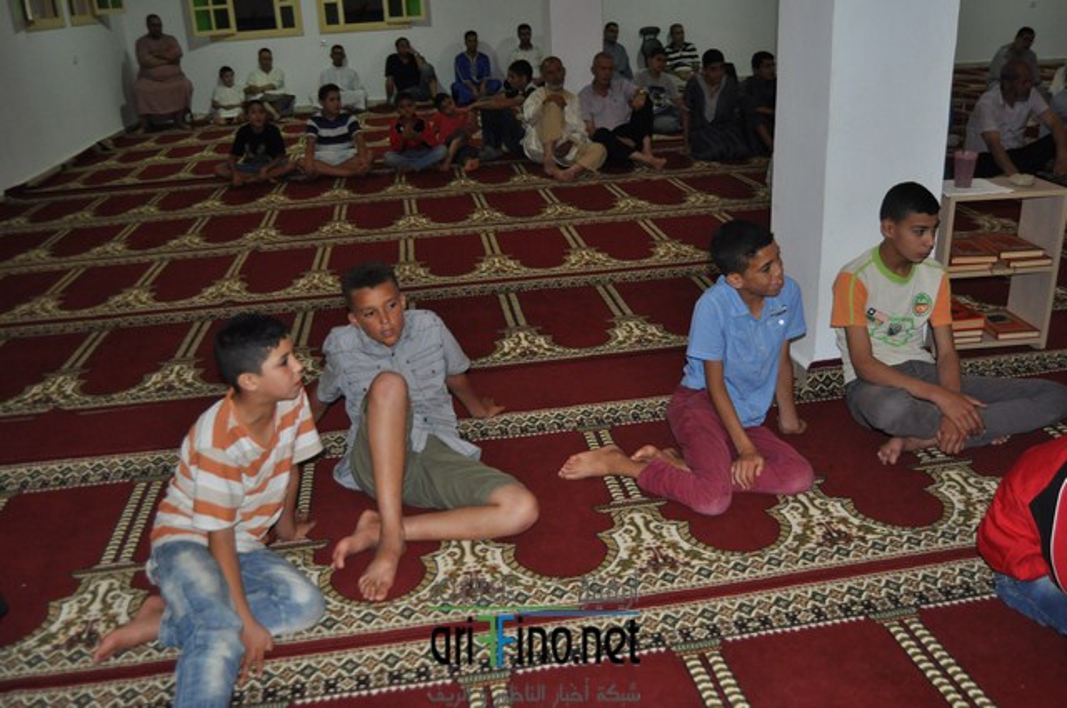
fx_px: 888
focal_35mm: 30
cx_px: 534
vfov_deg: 43.5
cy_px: 354
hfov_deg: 62.0
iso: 800
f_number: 3.5
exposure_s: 1/60
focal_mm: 20
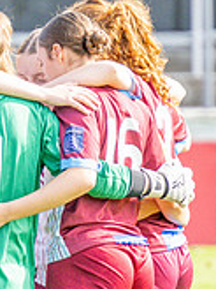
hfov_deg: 1.3
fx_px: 9618
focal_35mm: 1156
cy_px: 271
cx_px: -106
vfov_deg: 1.7
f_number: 4
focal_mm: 195
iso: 400
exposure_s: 1/1250
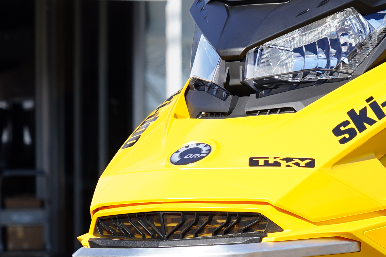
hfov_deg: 8.0
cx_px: 351
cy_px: 239
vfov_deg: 5.4
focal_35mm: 256
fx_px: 2745
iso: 100
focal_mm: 68
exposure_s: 1/320
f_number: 5.6
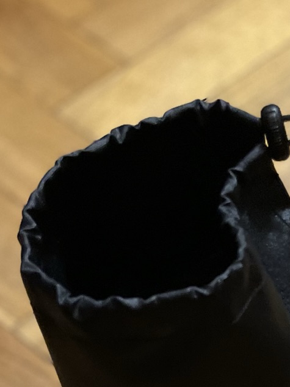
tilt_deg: -61.5
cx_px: 337
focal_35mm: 84
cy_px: 596
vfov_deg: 19.9
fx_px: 939
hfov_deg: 16.9
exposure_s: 1/33
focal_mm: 4.2
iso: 400
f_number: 1.6
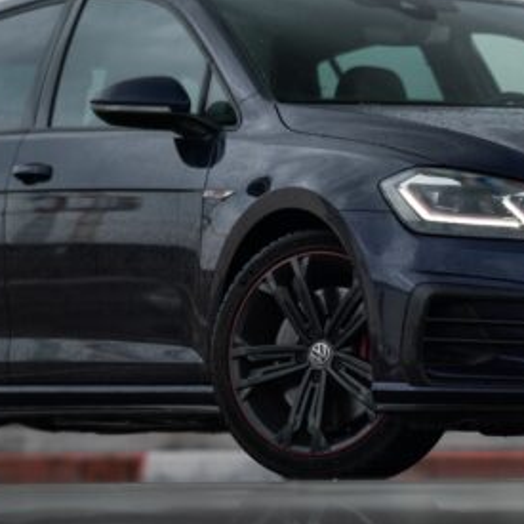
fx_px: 4607
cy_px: 218
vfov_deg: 6.5
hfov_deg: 6.5
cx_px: 522
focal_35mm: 269
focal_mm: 85
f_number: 1.4
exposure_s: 1/1600
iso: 125
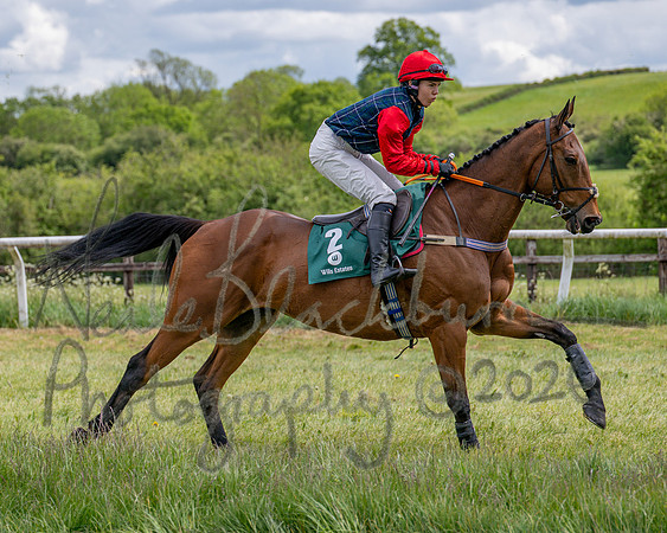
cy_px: 286
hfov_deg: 15.1
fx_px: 2519
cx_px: 235
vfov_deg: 12.1
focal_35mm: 128
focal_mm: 70
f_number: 2.8
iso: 200
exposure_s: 1/2500
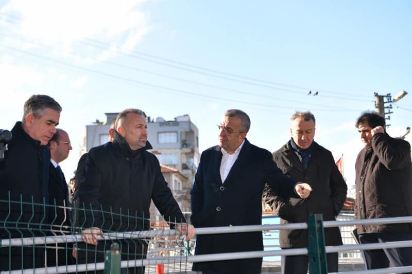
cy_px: 137
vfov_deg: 22.6
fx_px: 686
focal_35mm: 60
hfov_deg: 33.4
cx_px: 206
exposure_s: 1/320
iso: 125
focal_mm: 60
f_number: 5
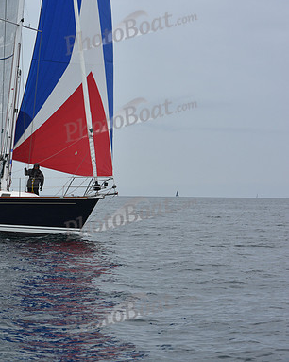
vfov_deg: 17.3
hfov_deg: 13.7
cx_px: 16
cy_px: 180
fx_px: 1188
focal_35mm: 111
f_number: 8
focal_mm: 78
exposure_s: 1/800
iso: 250
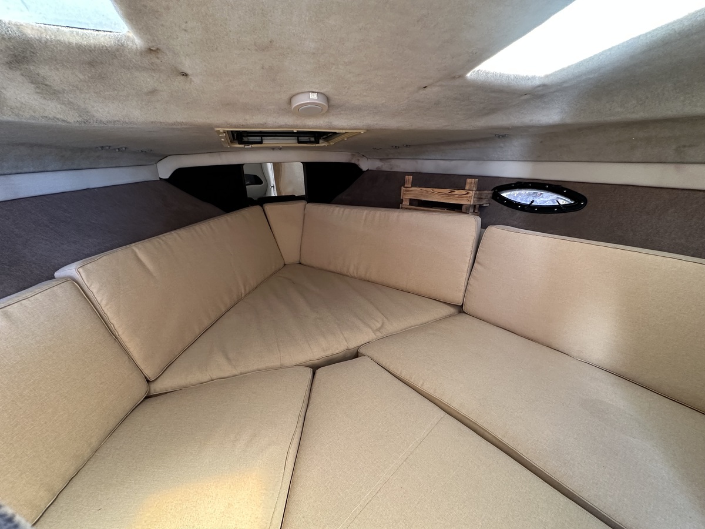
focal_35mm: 14
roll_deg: +1.4
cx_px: 352
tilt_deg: -20.6
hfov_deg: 102.1
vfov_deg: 85.7
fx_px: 285
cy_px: 264
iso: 320
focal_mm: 2.22
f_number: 2.2
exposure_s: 1/90
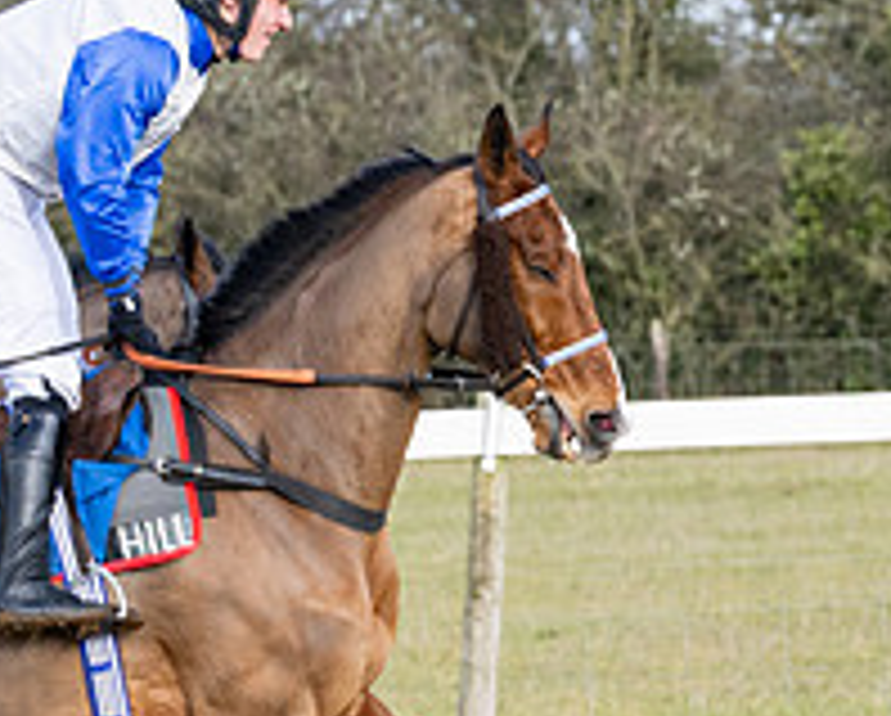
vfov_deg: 3.5
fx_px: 11858
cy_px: 751
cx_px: 190
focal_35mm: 449
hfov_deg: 4.3
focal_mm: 79
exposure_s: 1/1000
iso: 400
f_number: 5
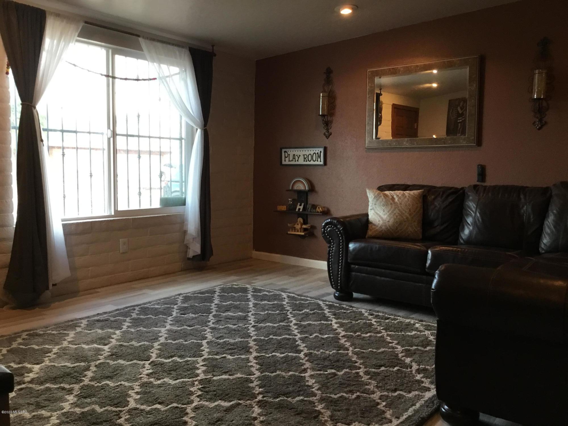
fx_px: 509
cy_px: 213
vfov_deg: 45.4
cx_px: 284
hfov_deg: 58.4
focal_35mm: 31
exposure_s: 1/30
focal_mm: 3.3
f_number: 2.4
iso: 80
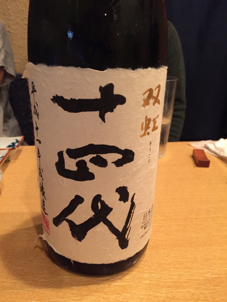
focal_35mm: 29
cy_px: 151
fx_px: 254
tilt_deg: -21.3
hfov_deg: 48.2
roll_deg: -1.7
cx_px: 114
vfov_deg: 61.7
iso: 400
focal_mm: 4.15
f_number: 2.2
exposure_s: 1/15
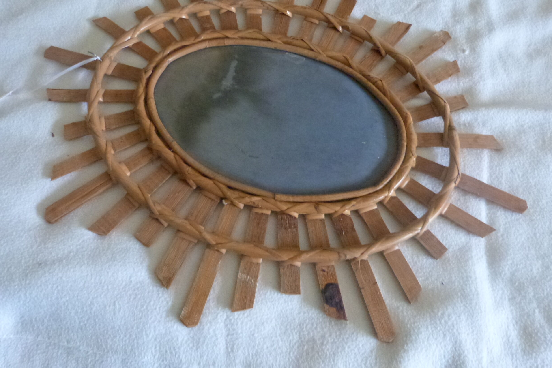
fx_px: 414
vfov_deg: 47.8
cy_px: 154
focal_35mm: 27
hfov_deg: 67.4
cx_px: 285
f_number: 2.8
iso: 800
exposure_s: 1/15
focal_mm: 4.5
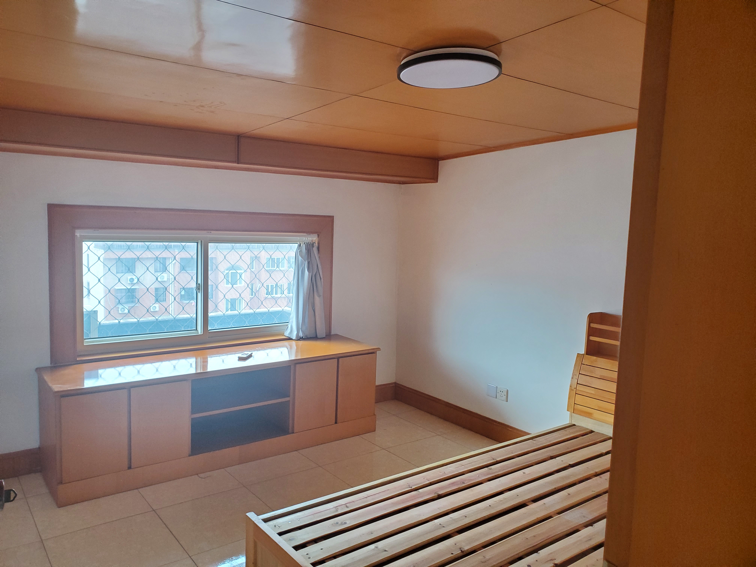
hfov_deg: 67.3
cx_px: 378
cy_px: 284
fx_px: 568
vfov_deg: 53.1
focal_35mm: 26
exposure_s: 1/100
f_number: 2.4
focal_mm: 4.3
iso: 250
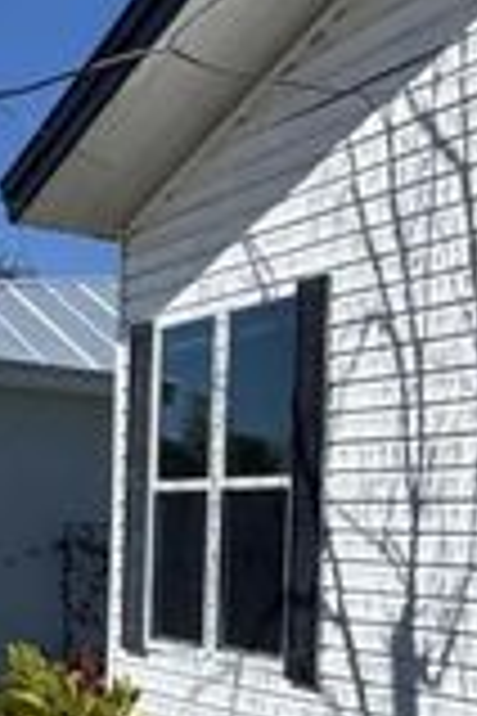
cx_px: 1210
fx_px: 1550
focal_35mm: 78
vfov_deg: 25.2
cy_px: 651
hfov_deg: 12.7
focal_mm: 2.22
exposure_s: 1/3906
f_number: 2.2
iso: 32
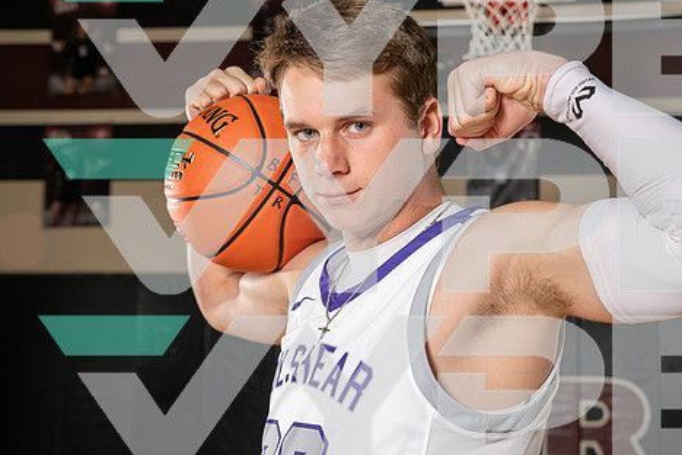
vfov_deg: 23.8
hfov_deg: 34.9
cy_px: 217
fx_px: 1080
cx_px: 414
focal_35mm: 57
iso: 320
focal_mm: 46
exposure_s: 1/250
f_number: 5.6
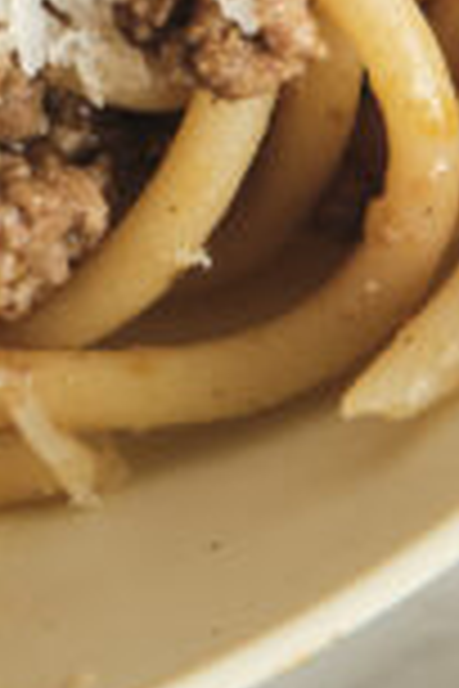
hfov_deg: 2.4
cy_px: -872
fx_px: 10747
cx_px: -556
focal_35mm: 562
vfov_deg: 3.6
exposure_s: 1/250
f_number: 8
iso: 160
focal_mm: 56.3
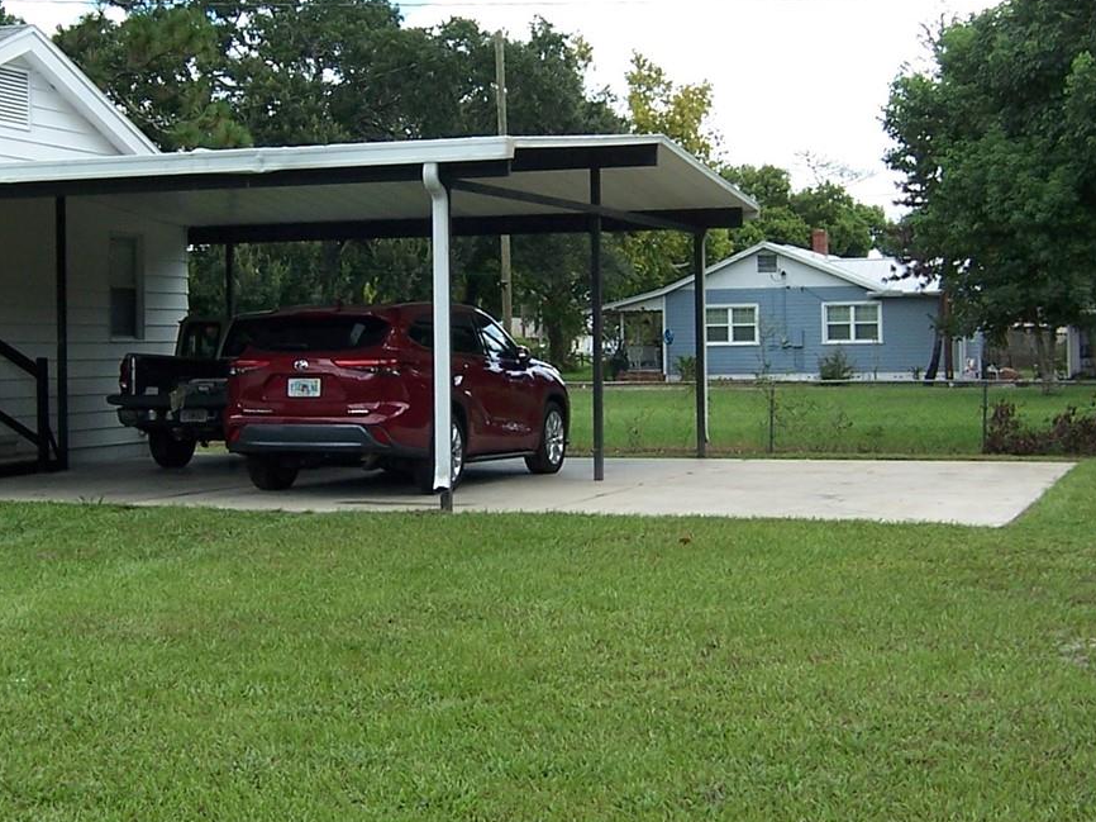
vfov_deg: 24.0
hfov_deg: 31.6
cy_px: 336
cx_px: 421
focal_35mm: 61
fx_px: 1931
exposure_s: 1/350
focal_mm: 5.5
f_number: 3.4
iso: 80
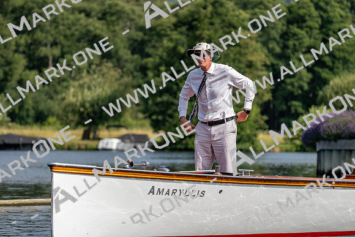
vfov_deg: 5.4
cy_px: 118
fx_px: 2515
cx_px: 178
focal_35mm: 255
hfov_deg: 8.1
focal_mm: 255
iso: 160
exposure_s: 1/1600
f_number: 5.6
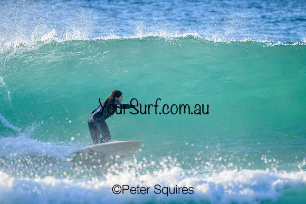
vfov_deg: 1.7
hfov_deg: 2.6
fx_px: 6801
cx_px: 153
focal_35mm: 800
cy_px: 102
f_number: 11
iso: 3200
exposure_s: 1/2000
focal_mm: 800
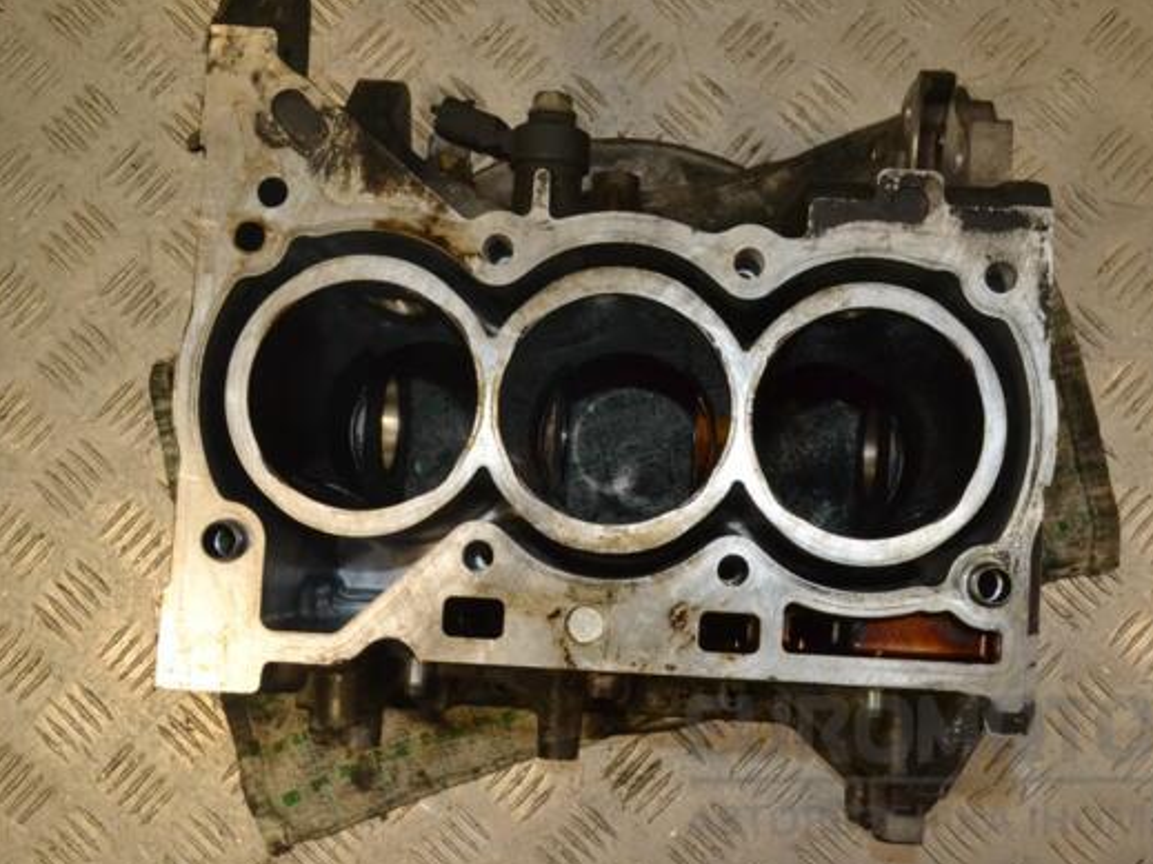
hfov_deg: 46.7
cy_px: 433
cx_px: 644
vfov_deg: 35.9
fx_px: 1332
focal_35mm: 40
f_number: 18
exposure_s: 1/200
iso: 3200
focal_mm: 24
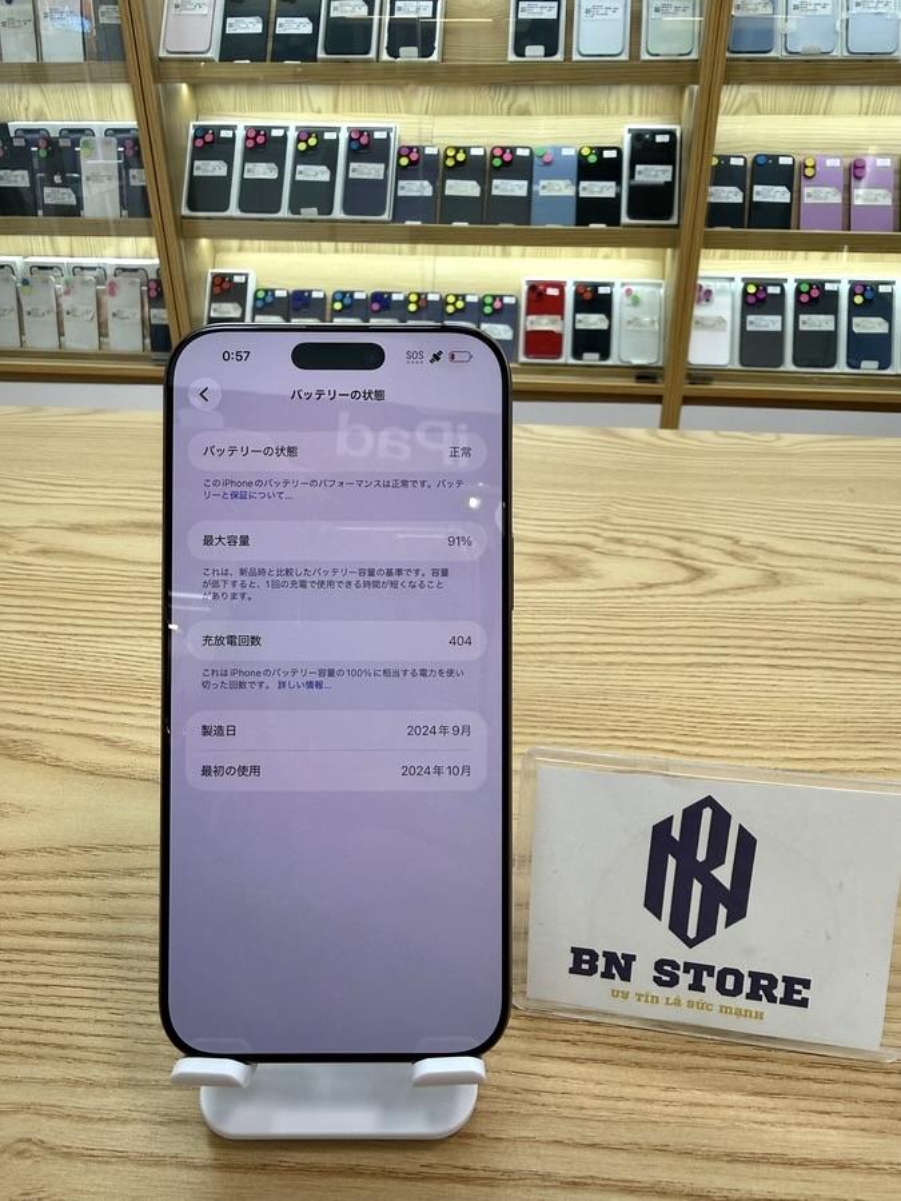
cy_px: 600
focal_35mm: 24
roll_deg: -1.6
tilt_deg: -26.6
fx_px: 833
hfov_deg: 56.8
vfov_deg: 71.6
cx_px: 450
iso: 80
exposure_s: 1/120
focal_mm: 2.22
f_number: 2.2
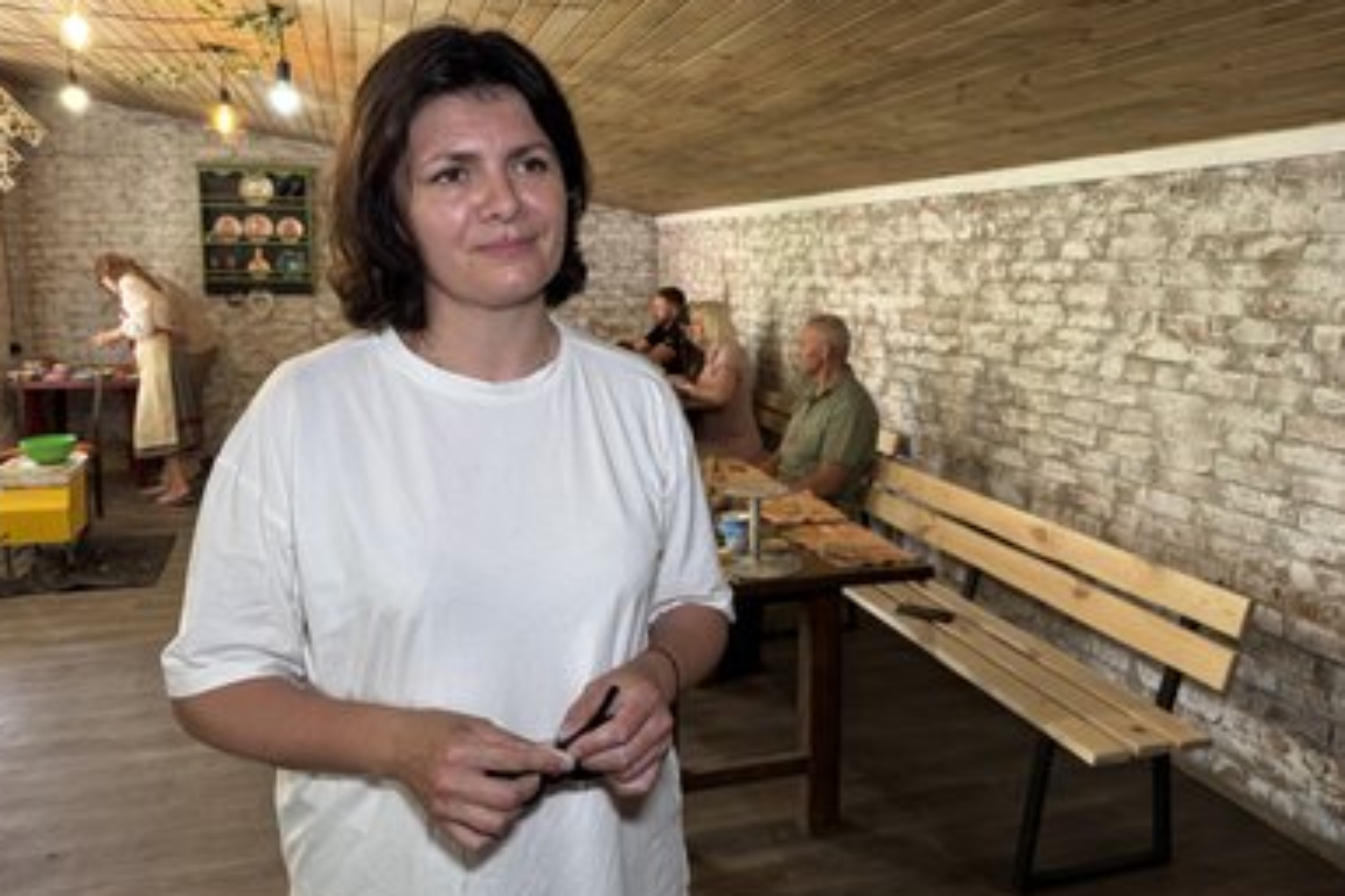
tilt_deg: -9.5
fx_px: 971
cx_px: 676
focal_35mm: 26
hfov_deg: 69.4
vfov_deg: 49.5
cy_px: 402
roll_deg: -1.0
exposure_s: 1/50
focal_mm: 6.76
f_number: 1.78
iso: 200
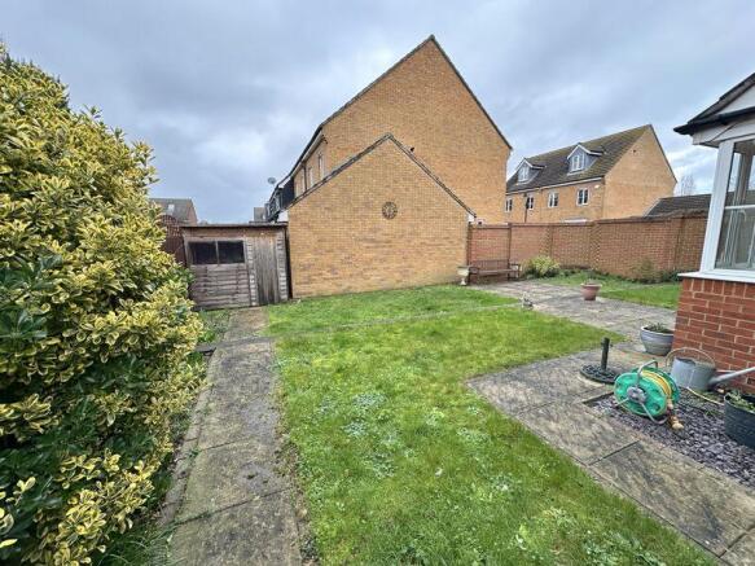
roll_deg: +1.1
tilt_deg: -8.8
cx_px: 378
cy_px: 283
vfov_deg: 85.7
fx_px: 305
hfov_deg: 102.1
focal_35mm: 14
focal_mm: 2.22
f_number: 2.2
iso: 64
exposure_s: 1/99
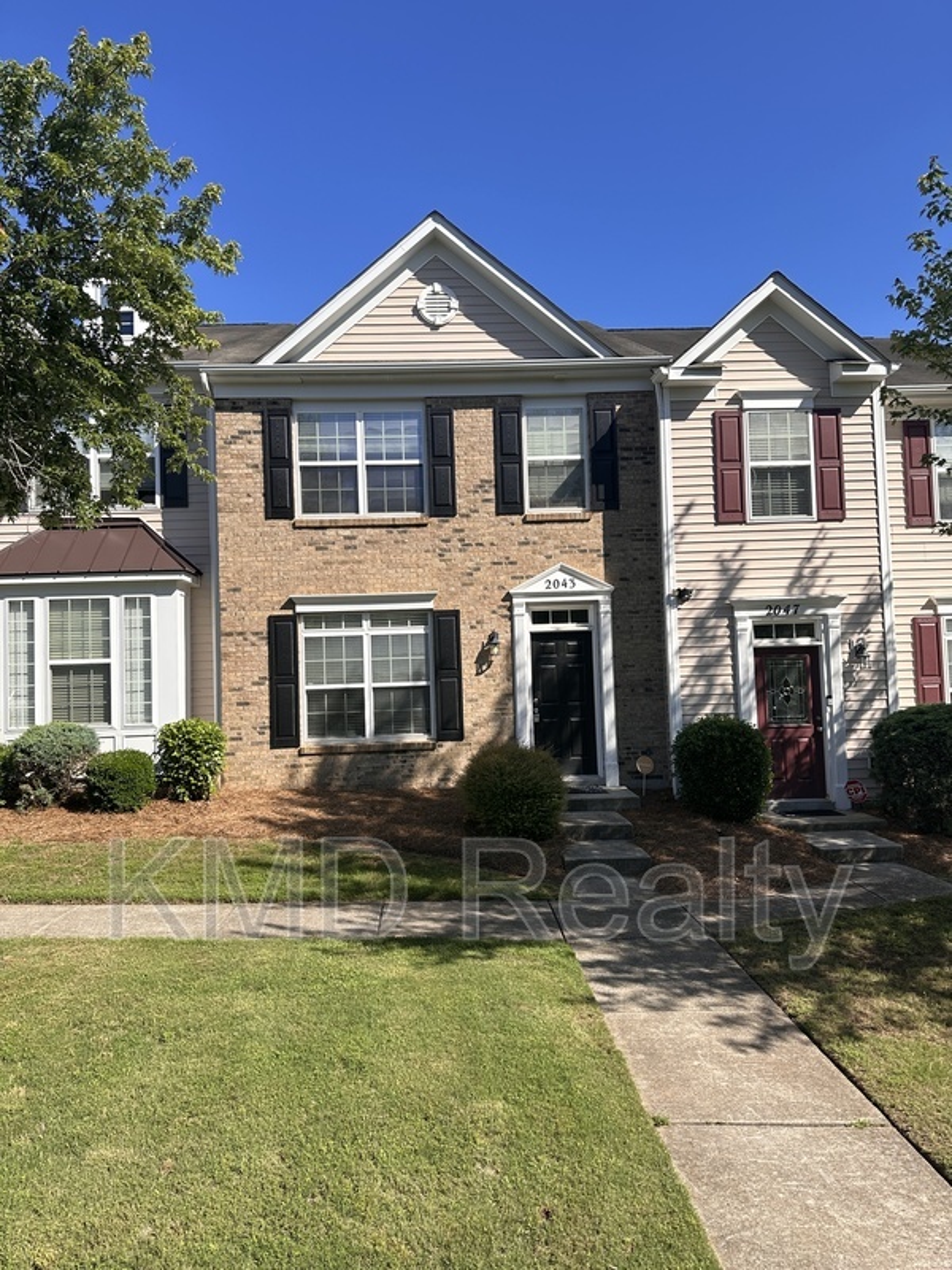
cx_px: 476
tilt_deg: +2.5
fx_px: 880
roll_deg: +2.6
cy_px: 635
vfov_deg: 71.6
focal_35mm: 24
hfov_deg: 56.8
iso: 80
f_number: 1.78
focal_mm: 6.86
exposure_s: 1/1949
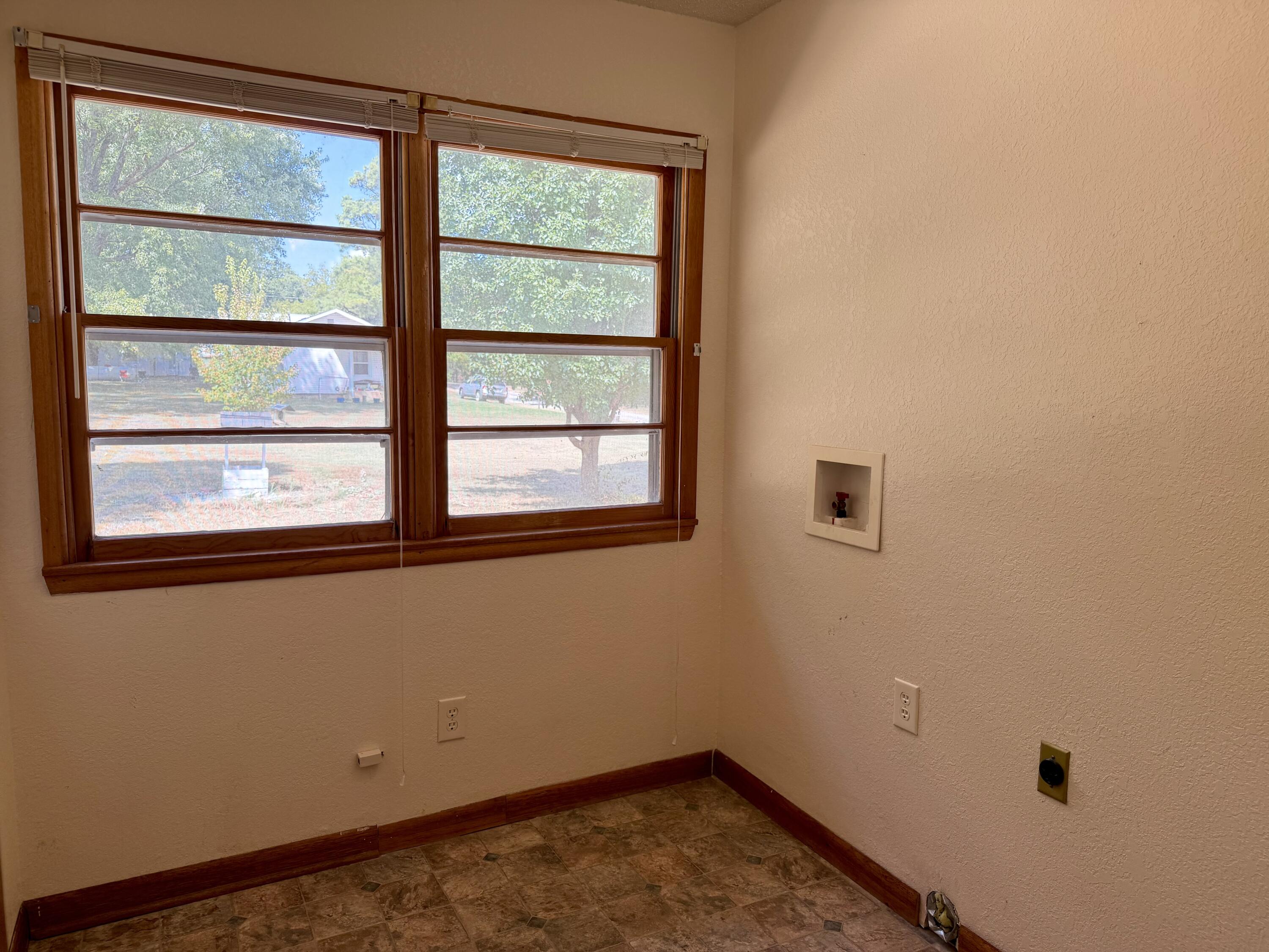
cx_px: 634
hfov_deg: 71.6
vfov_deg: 56.8
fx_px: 880
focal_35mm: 24
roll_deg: -0.4
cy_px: 476
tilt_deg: -6.3
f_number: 1.78
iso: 80
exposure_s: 1/179
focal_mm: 6.76
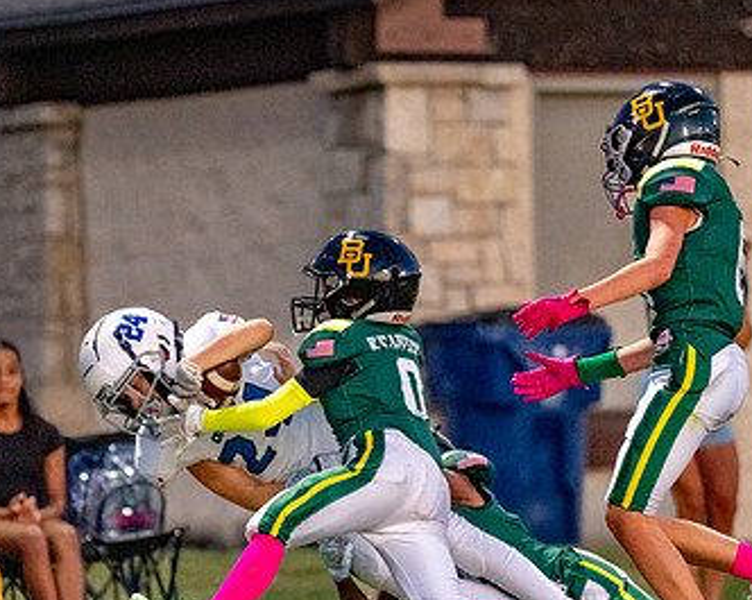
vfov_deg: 3.3
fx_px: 10496
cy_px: 428
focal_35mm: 472
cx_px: 270
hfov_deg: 4.1
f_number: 2.8
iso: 4000
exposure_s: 1/1250
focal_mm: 200
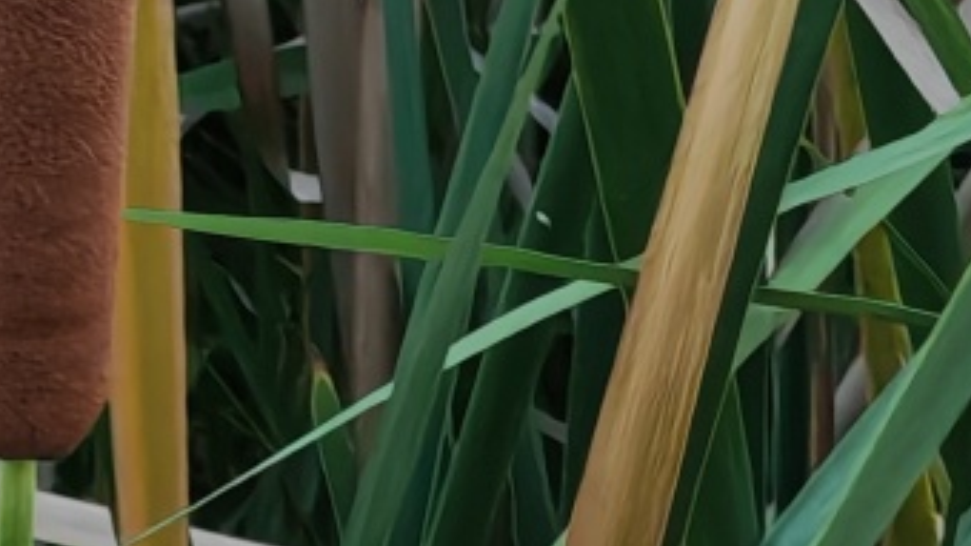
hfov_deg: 3.7
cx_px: -17
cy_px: 81
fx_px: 15057
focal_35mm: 585
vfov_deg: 2.1
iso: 500
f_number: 2.4
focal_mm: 8.67
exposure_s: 1/33
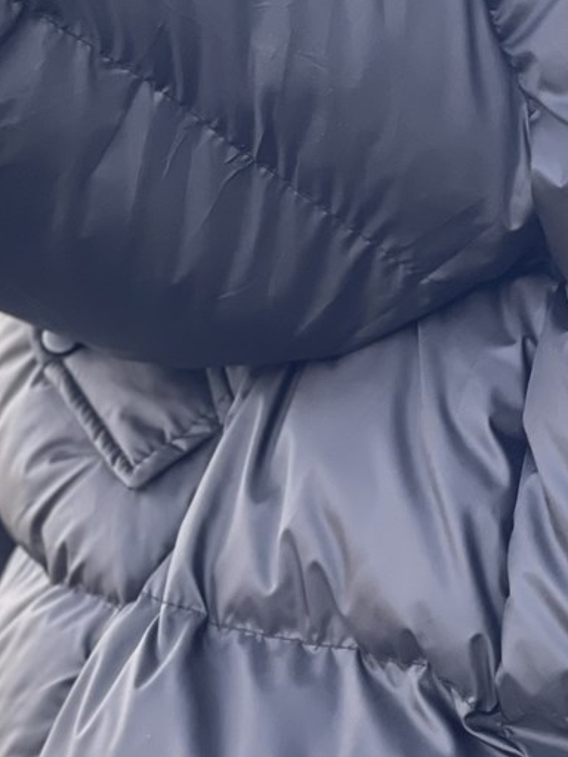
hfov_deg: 7.4
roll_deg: -0.6
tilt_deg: -7.5
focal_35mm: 200
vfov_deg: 9.9
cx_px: 655
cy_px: 203
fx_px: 4376
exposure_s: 1/121
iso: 40
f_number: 2.2
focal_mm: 7.5
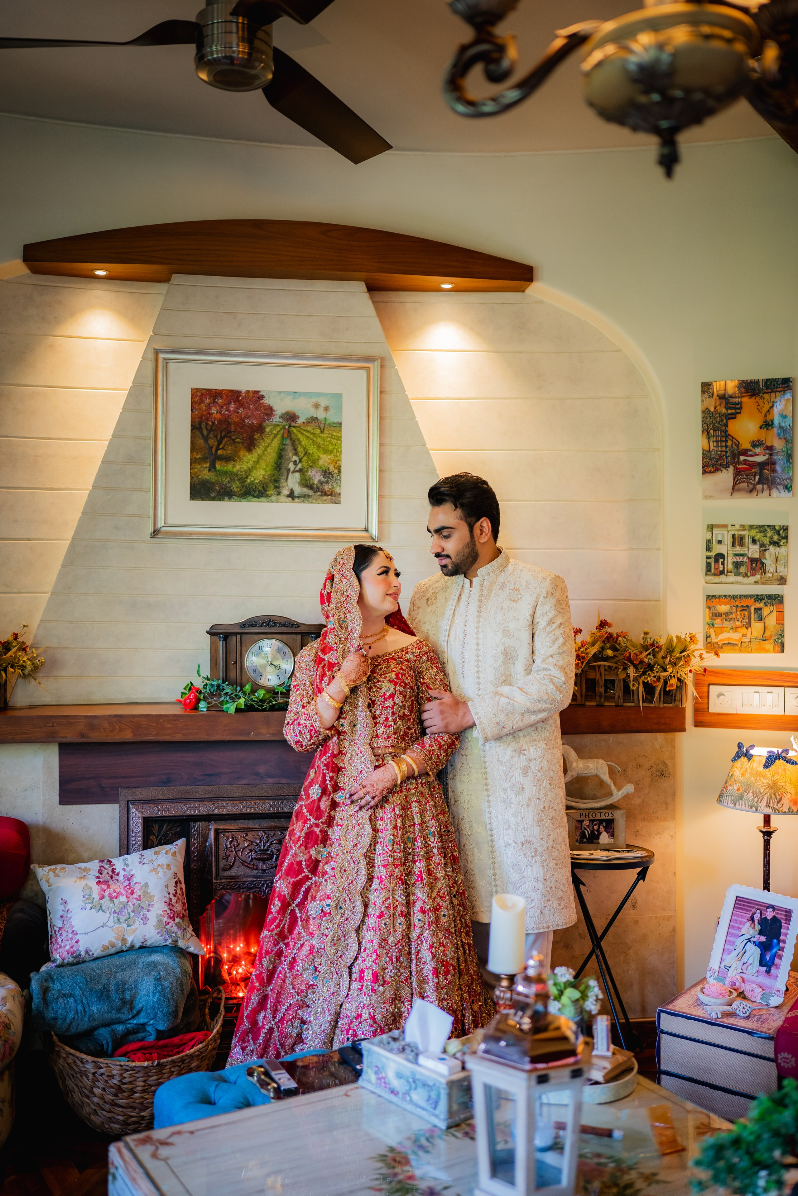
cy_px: 598
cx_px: 399
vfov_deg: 54.4
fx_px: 1164
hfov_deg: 37.9
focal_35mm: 35
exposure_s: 1/160
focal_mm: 35
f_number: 1.4
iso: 640
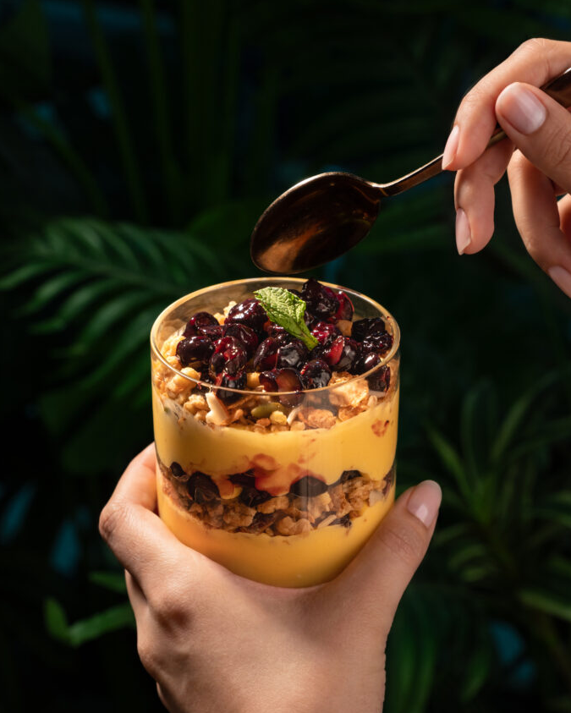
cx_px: 286
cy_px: 357
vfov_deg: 25.7
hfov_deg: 20.7
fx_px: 1562
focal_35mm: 74
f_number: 9
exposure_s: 1/200
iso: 1000
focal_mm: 65
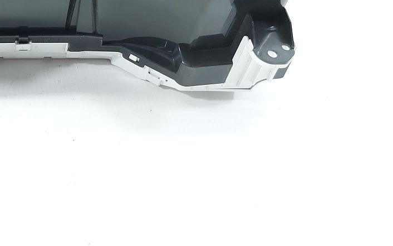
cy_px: -28
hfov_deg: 37.0
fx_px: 535
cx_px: 21
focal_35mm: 50
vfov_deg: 24.1
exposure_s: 1/50
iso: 100
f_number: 1.8
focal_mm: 5.23
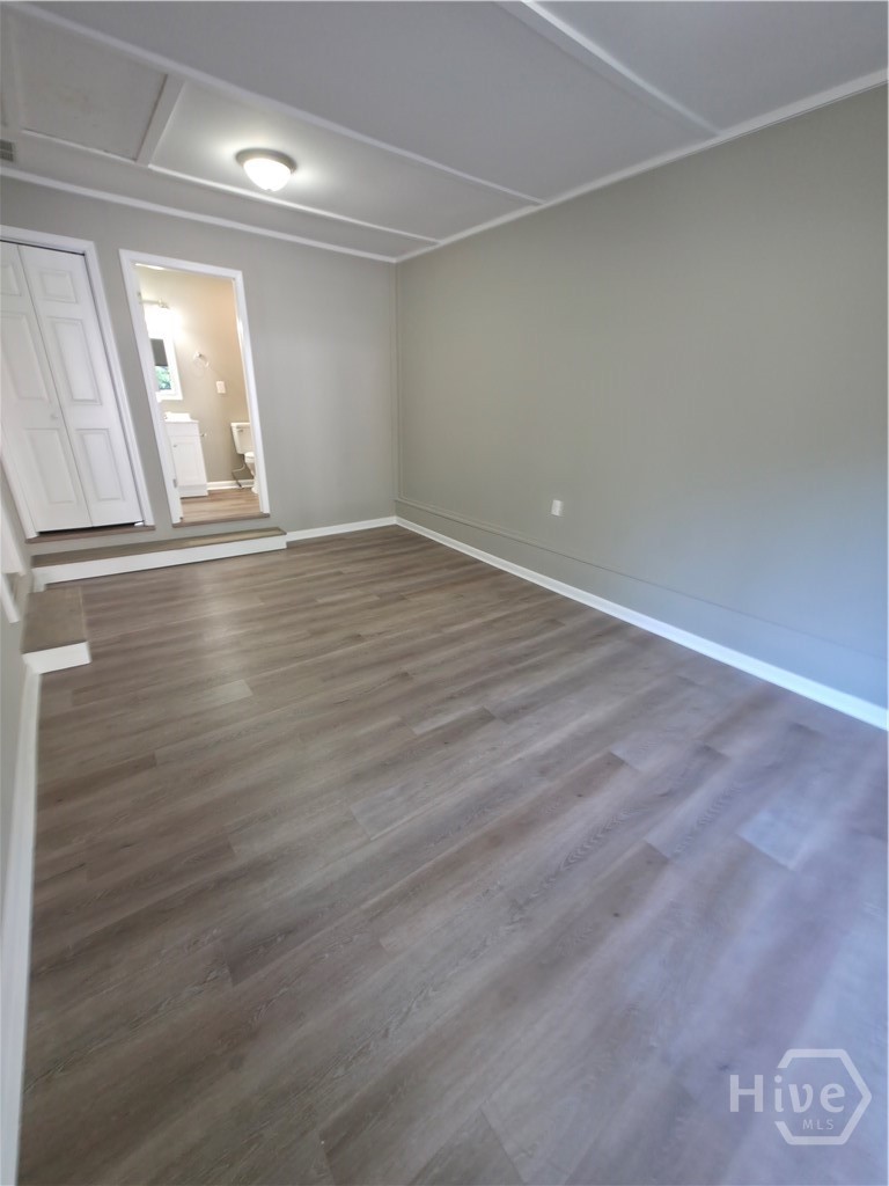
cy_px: 593
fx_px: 445
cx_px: 444
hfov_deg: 89.9
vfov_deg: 106.2
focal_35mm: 13
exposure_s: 1/30
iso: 100
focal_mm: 2.2
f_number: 1.9
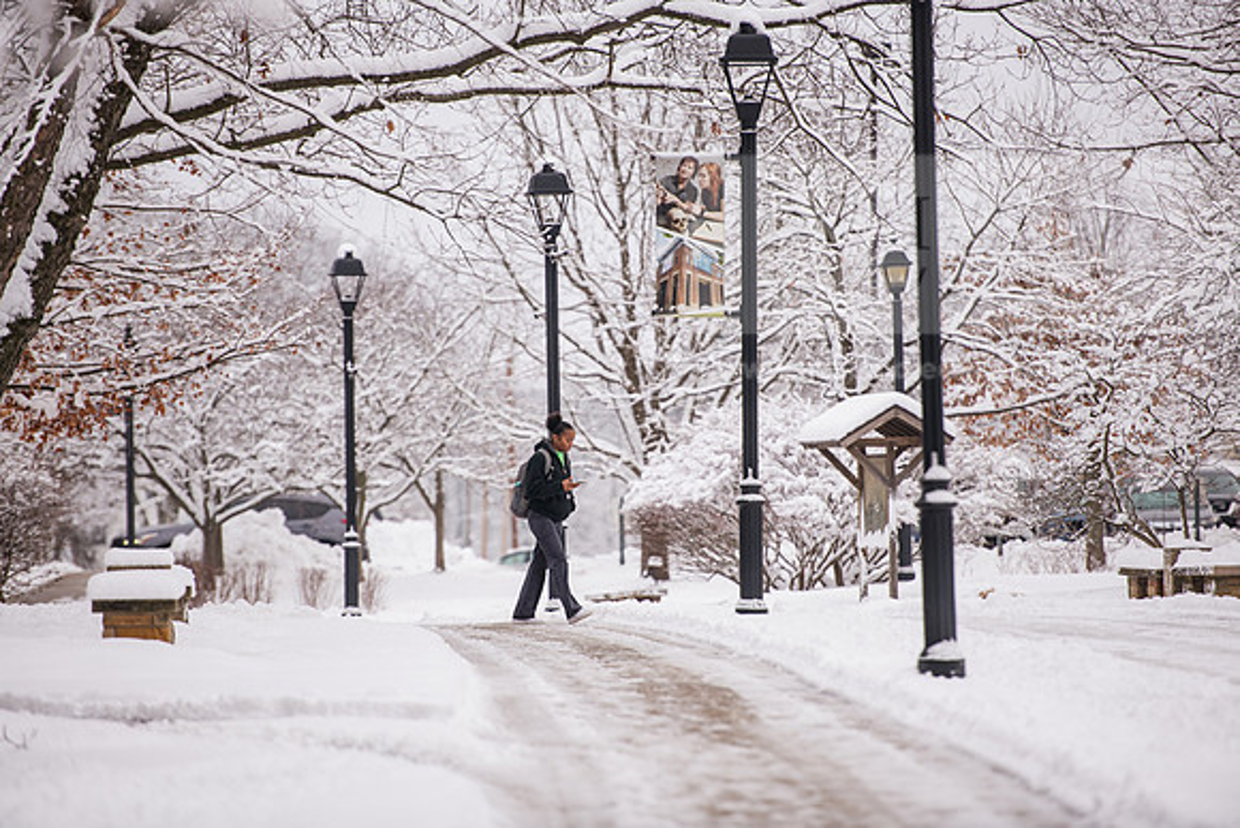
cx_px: 620
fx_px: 6890
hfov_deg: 10.3
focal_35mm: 200
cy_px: 414
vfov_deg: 6.9
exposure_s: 1/400
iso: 160
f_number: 3.2
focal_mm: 200
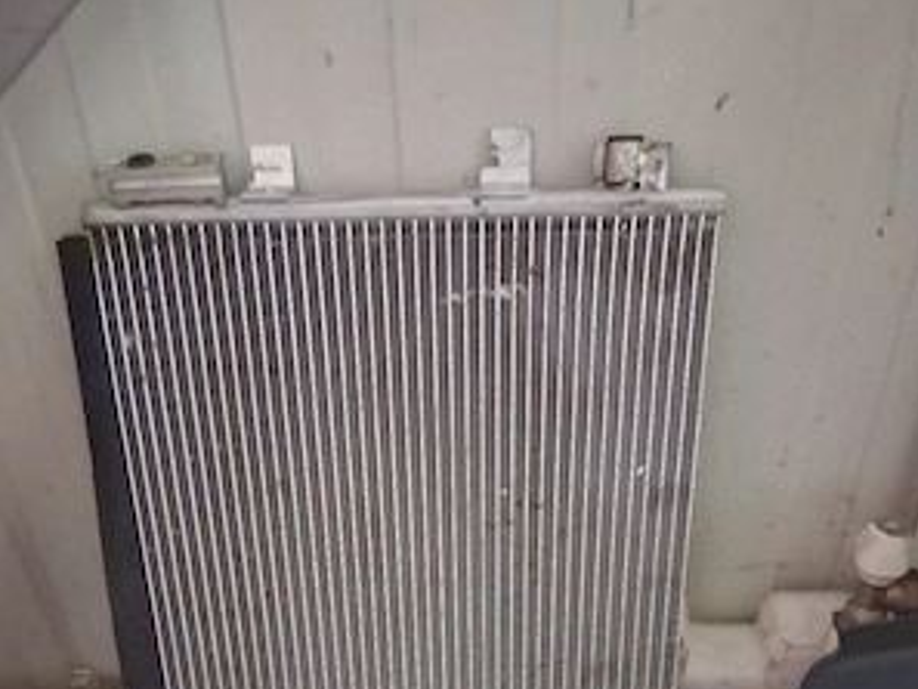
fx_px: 929
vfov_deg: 38.1
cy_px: 612
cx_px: 461
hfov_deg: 52.6
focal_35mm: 35
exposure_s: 1/14
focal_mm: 3.98
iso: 1250
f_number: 1.8
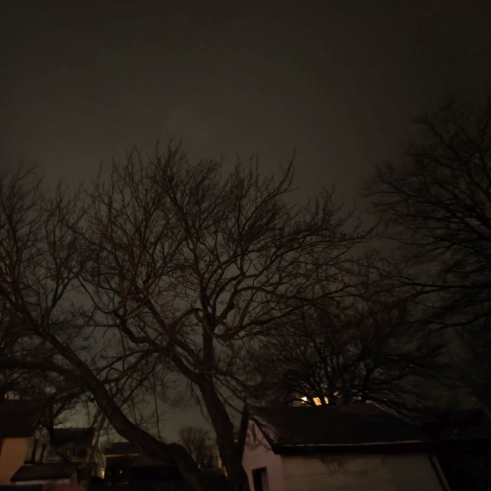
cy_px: 244
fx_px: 289
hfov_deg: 78.7
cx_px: 173
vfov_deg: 80.7
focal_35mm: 18
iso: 12800
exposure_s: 1/3.33
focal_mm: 2.3
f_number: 2
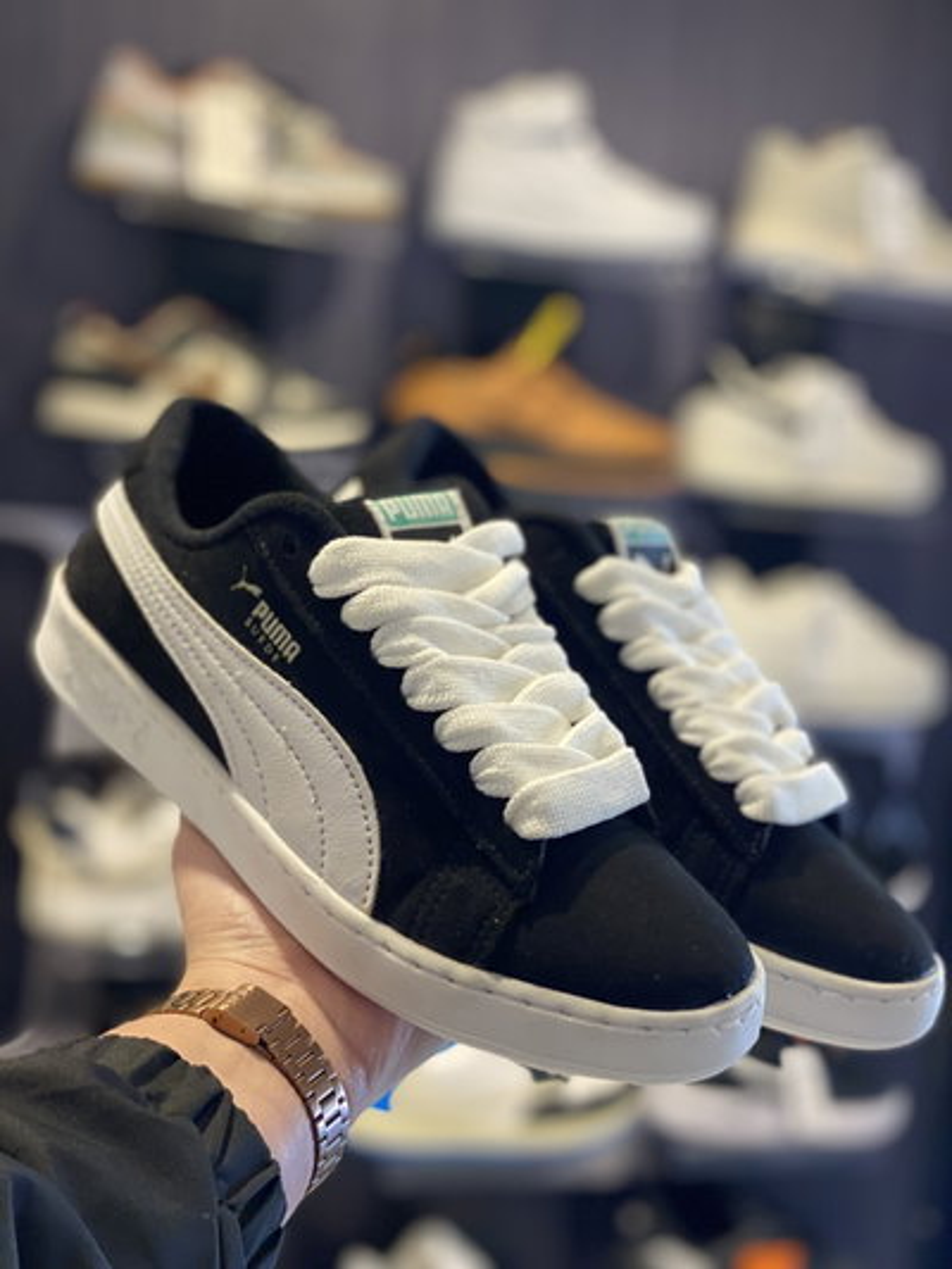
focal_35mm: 52
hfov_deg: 28.0
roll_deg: -6.2
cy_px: 634
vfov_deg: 36.8
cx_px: 476
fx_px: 1906
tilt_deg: -3.5
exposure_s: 1/122
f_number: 2
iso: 200
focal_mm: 6
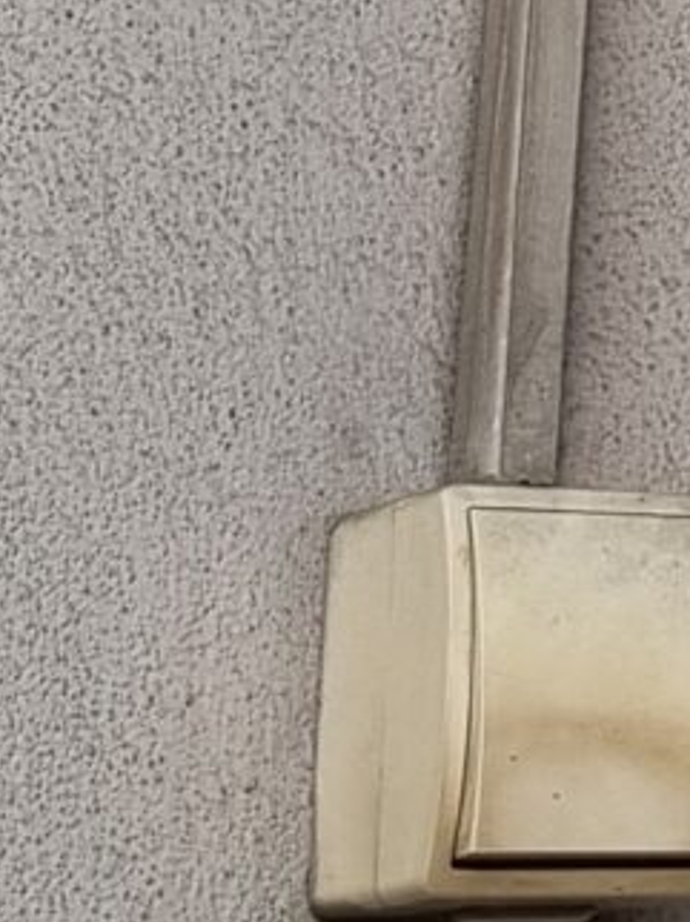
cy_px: -836
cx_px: 2018
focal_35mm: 207
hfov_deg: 6.6
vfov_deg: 9.1
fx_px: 5509
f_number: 1.8
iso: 50
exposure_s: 1/760
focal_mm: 5.4
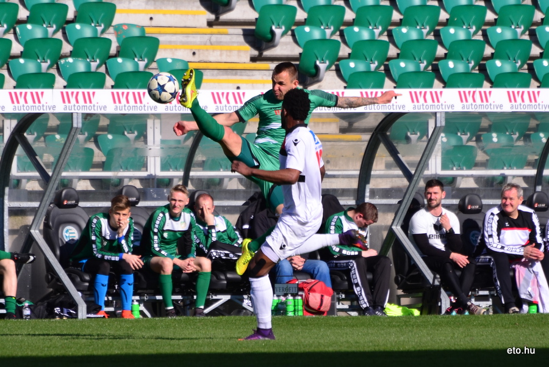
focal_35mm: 450
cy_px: 184
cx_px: 274
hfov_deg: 4.6
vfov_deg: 3.1
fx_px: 6865
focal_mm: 300
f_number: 5.6
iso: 200
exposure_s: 1/1000
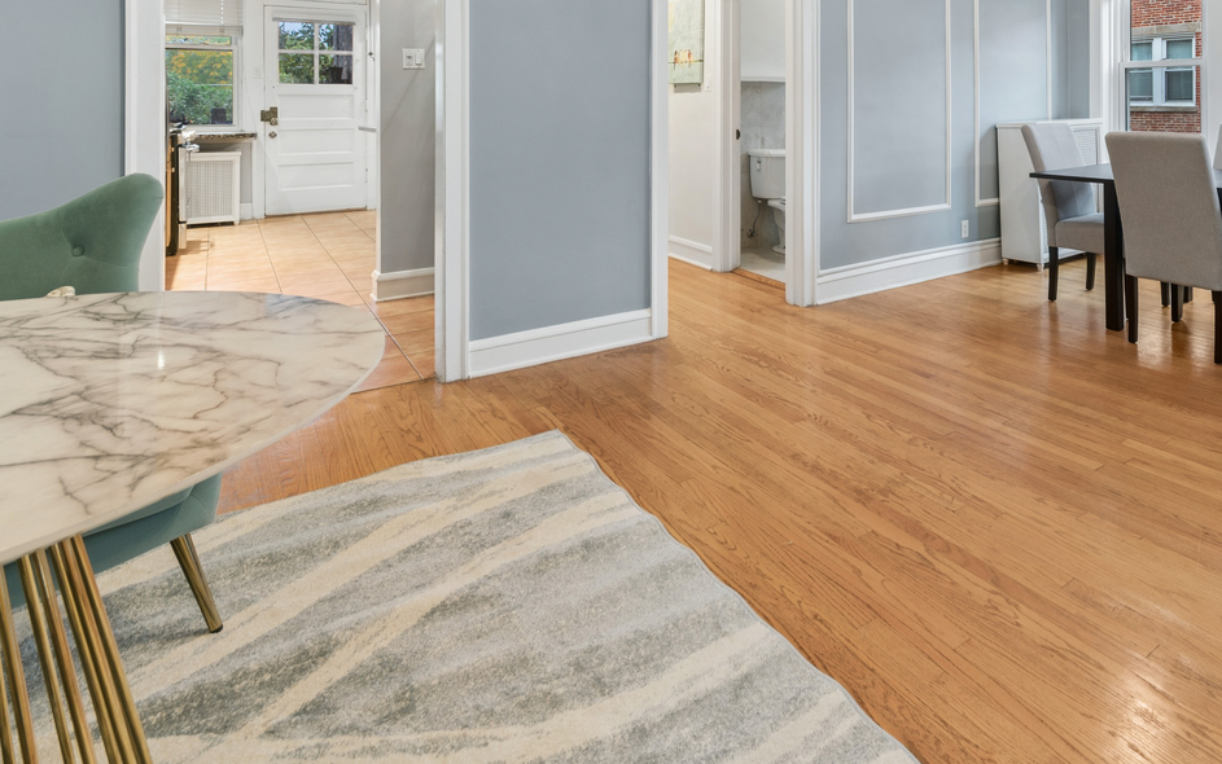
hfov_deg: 80.2
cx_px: 789
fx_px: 700
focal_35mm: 21
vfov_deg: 52.1
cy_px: 113
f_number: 10
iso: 160
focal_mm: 12
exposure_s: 1/3.33
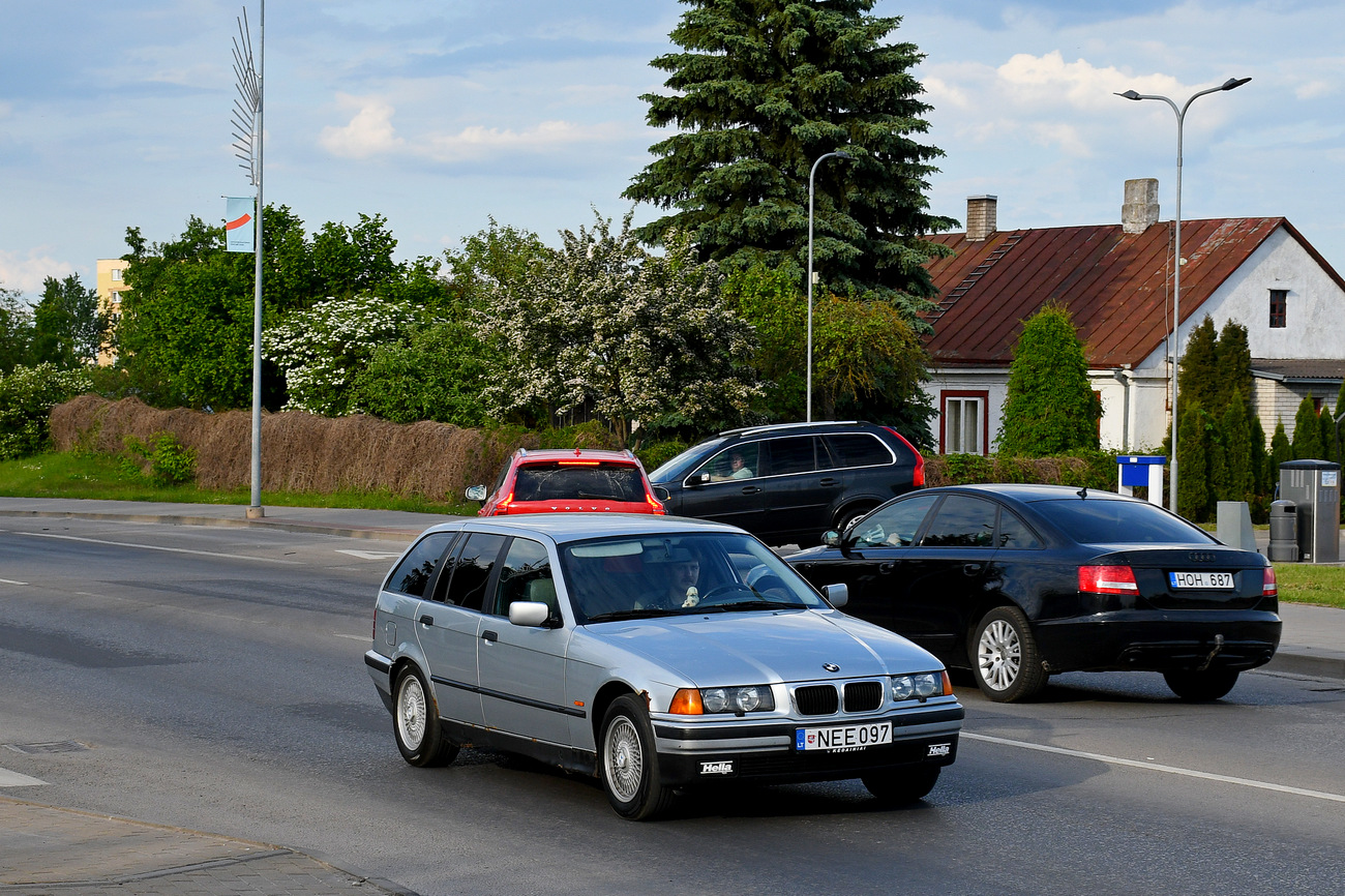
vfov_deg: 23.8
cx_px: 672
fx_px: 2129
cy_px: 448
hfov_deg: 35.1
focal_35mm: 57
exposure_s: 1/800
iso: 250
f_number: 6.3
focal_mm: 38
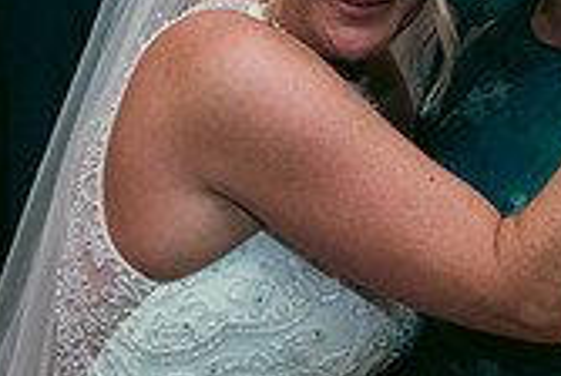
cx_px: 558
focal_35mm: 111
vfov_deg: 12.4
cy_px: 123
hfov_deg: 17.9
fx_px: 1733
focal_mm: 32
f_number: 3.5
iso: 800
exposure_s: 1/160
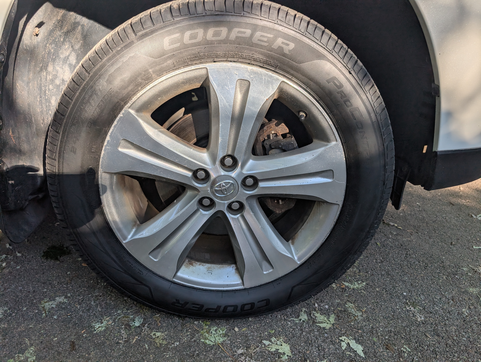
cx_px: 240
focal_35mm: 24
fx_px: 334
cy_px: 181
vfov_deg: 56.9
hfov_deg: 71.5
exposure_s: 1/1603
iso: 23
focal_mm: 6.9
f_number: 1.68
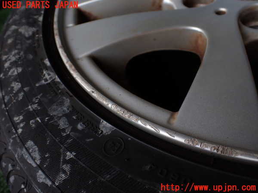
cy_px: 96
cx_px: 129
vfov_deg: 46.8
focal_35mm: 30
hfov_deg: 60.0
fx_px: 224
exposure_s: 1/125
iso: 160
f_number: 2.3
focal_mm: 5.4
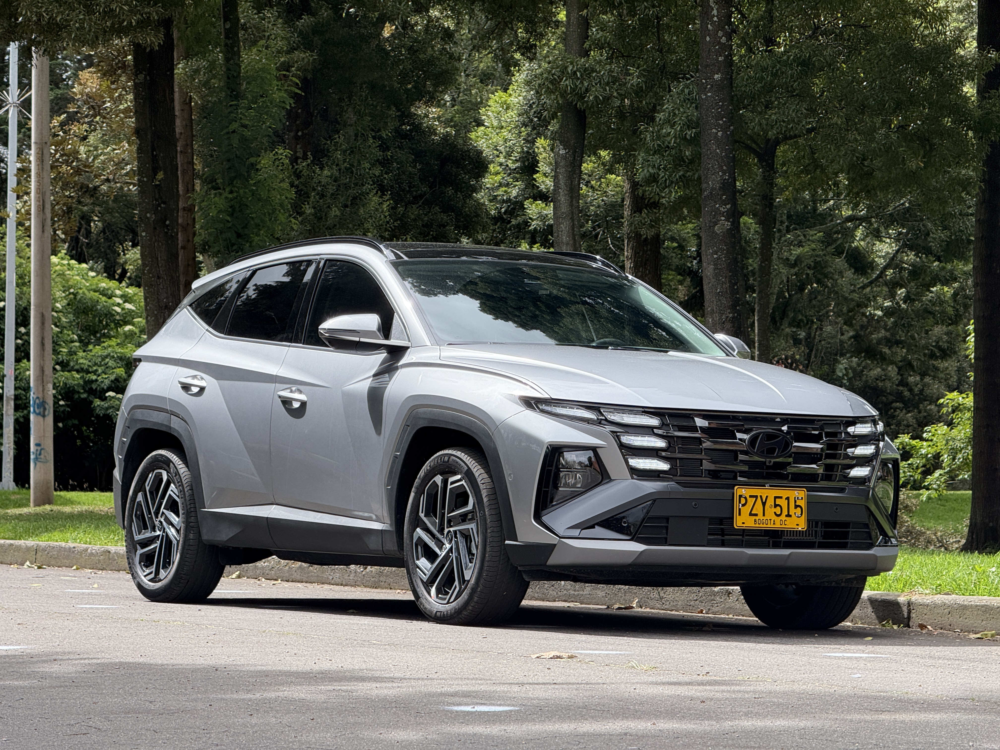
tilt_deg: +1.5
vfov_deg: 12.3
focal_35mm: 120
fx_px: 3467
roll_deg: -0.5
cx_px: 500
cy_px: 375
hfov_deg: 16.4
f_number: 2.8
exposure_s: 1/680
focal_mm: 15.66
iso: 64
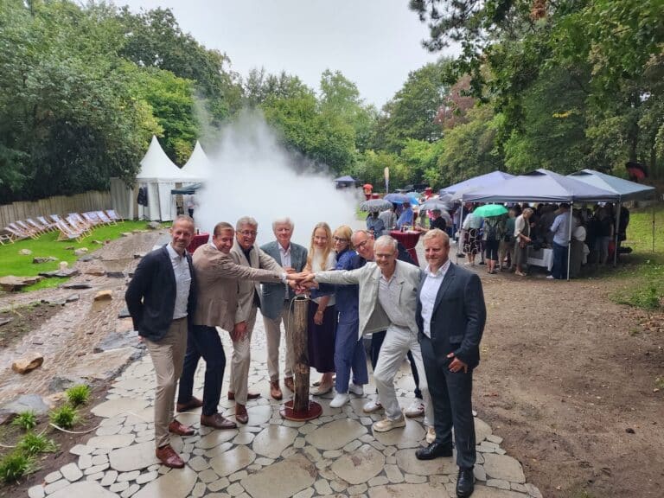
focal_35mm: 23
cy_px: 249
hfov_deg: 73.9
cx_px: 332
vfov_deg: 58.9
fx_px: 441
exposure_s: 1/120
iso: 200
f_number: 1.8
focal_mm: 6.4
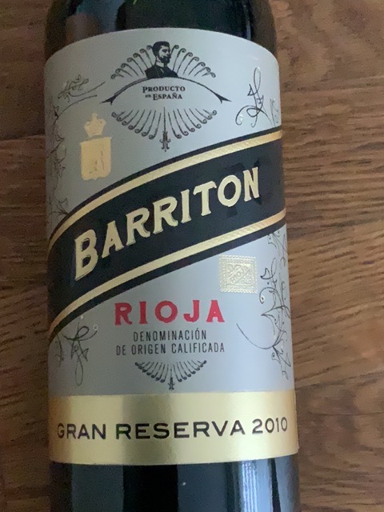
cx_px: 192
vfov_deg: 60.0
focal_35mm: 30
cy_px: 256
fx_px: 444
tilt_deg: -81.9
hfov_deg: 46.8
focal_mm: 3
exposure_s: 1/40
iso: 800
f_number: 1.8
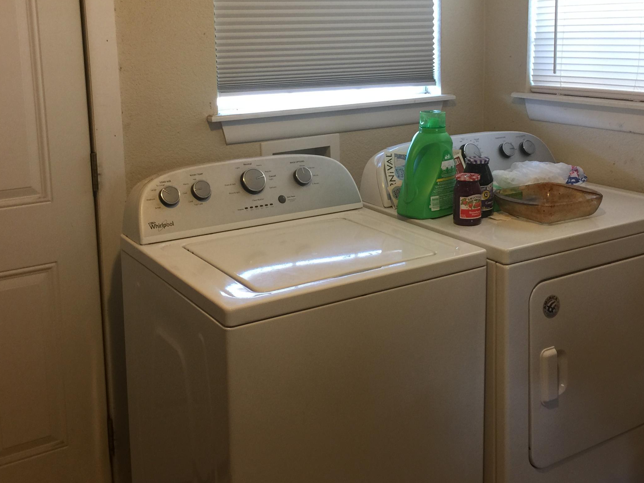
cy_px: 162
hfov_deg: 44.8
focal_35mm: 42
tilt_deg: -10.1
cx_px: 339
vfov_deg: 34.1
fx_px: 782
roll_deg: +0.1
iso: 50
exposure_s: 1/15
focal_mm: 4.15
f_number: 2.2
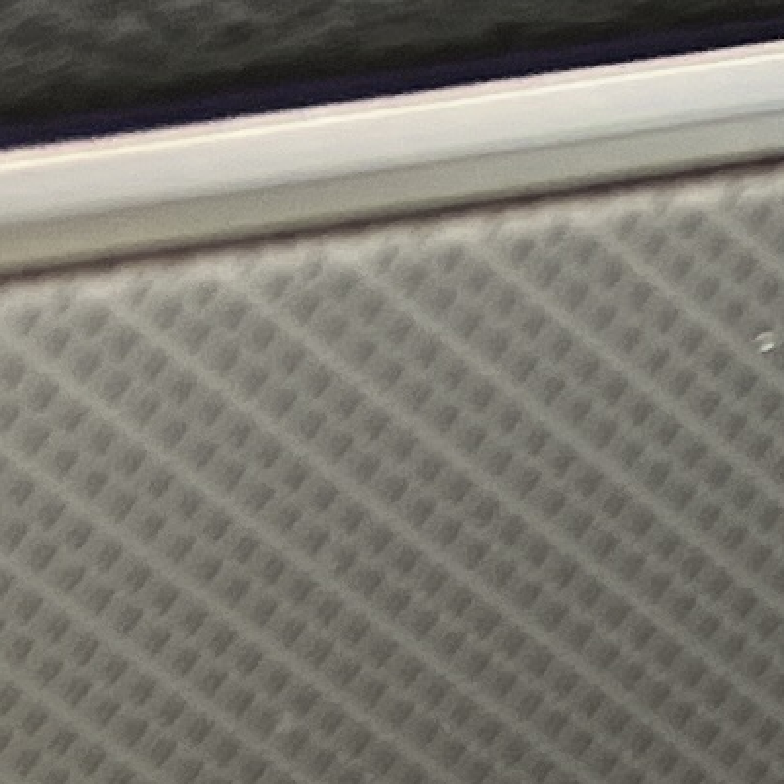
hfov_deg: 7.4
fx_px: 5919
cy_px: 2313
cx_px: 1372
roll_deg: +2.0
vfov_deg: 6.9
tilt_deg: -39.1
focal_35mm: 231
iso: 64
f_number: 1.6
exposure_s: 1/122
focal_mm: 5.1
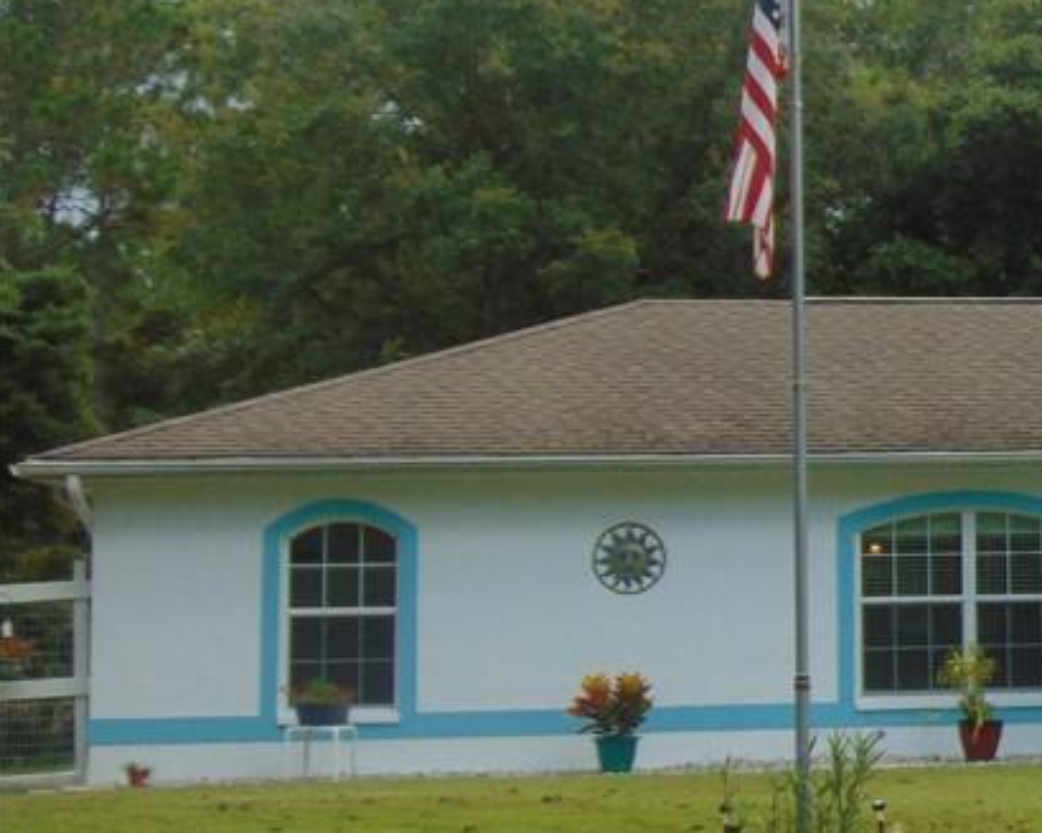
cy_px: 391
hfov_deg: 18.9
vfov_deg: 16.2
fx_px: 2930
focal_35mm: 95
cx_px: 1294
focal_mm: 6.9
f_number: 3.3
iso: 80
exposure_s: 1/500
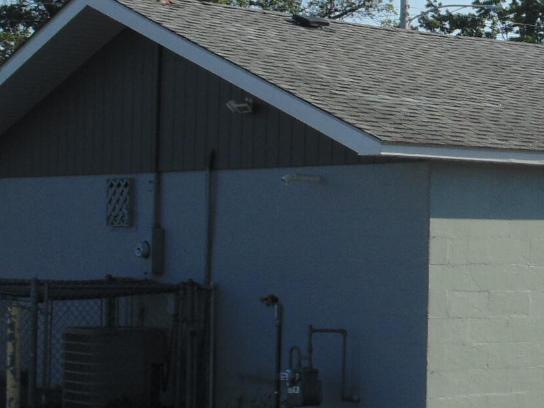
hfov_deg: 17.6
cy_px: 290
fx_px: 1682
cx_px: 621
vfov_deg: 13.8
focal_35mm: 107
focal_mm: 6.2
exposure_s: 1/1000
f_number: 3.4
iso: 80
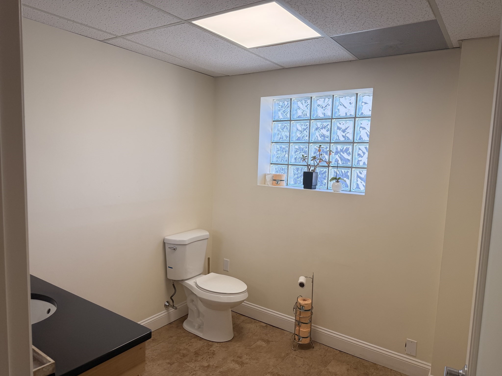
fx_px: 348
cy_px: 188
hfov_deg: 71.6
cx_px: 251
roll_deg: -2.0
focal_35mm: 24
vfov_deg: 56.8
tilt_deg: -5.6
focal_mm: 6.76
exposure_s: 1/338
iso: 100
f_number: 1.78
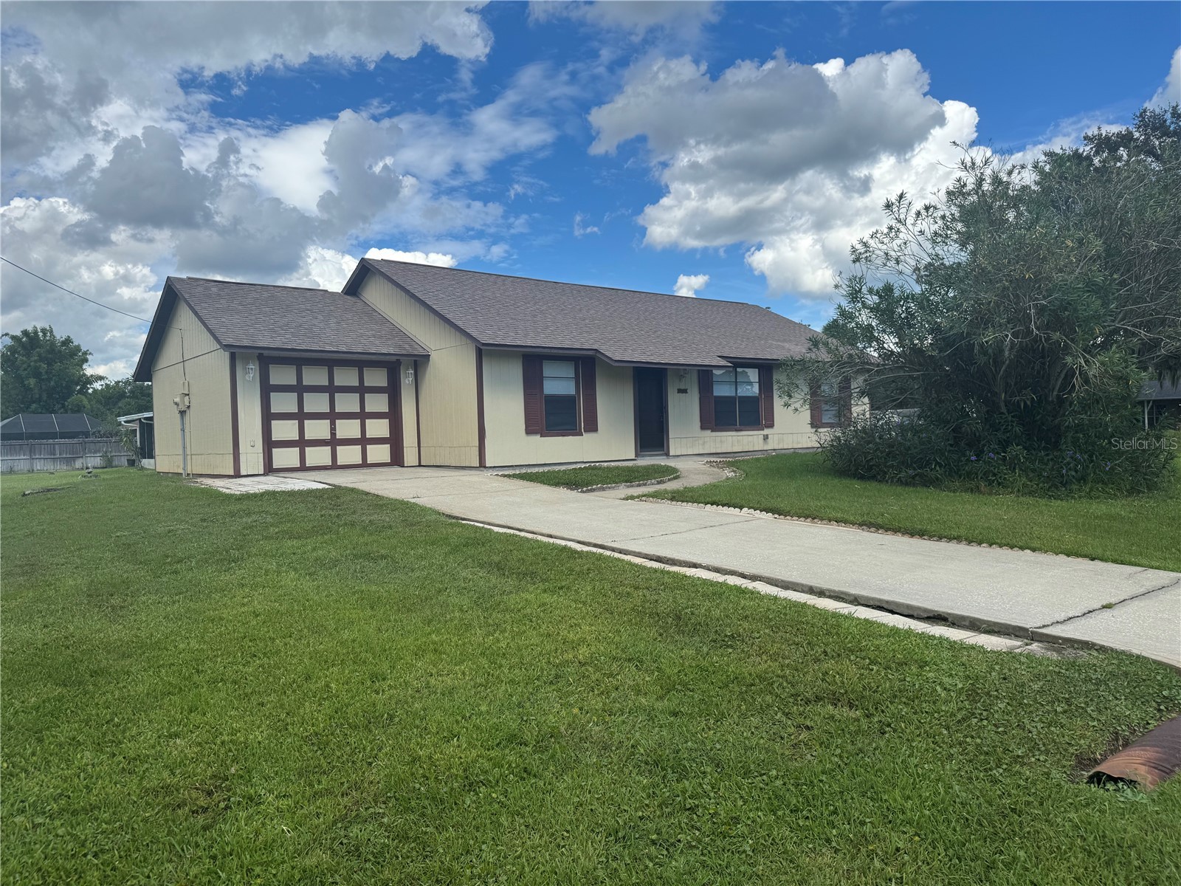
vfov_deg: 56.8
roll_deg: +1.4
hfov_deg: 71.6
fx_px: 819
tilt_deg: -0.4
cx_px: 590
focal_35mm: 24
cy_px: 443
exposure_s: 1/4049
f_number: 1.78
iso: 80
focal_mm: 6.76
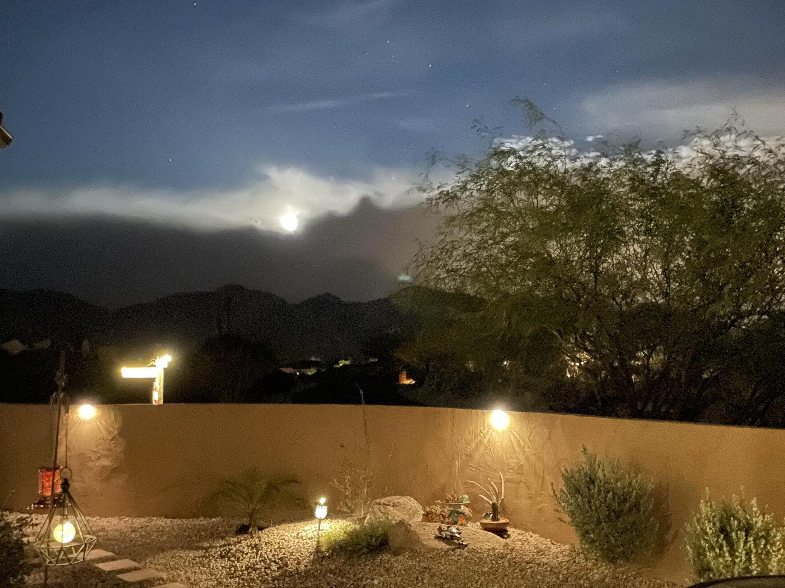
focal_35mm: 36
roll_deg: +0.1
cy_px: 343
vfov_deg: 39.5
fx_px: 816
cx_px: 449
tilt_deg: +1.8
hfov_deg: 51.2
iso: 2000
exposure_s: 1/2
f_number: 1.6
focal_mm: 4.2
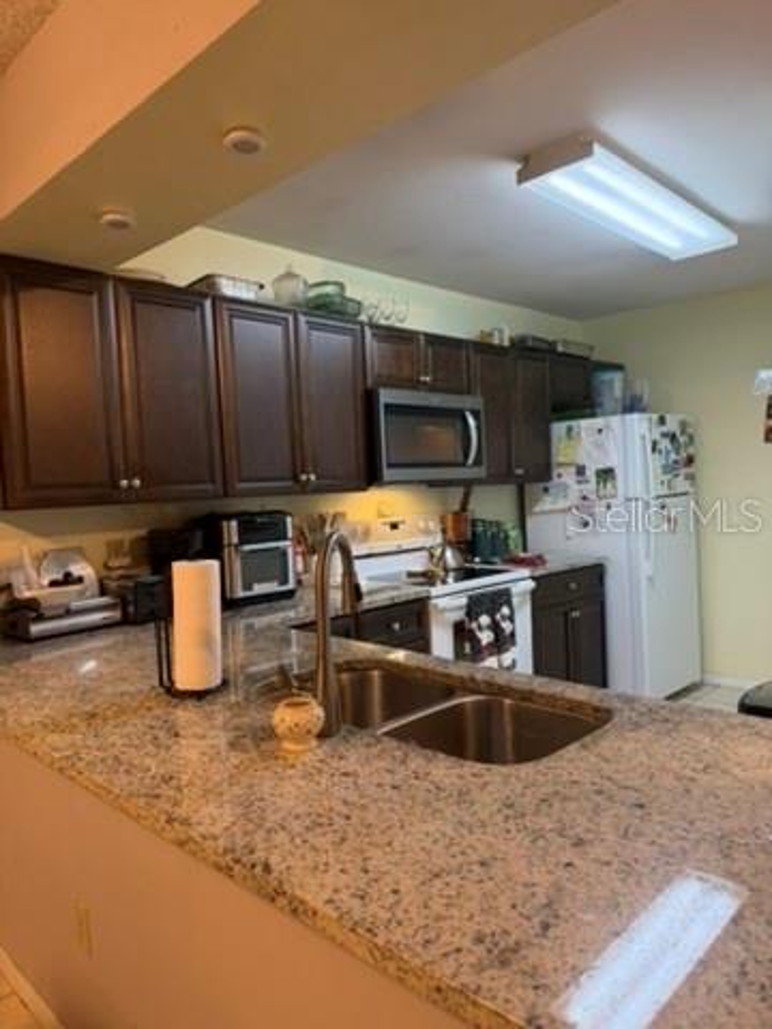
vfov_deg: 71.6
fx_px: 714
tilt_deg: -2.6
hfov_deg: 56.8
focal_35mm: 24
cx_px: 386
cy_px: 514
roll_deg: +2.2
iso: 250
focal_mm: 6.76
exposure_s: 1/120
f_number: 1.78
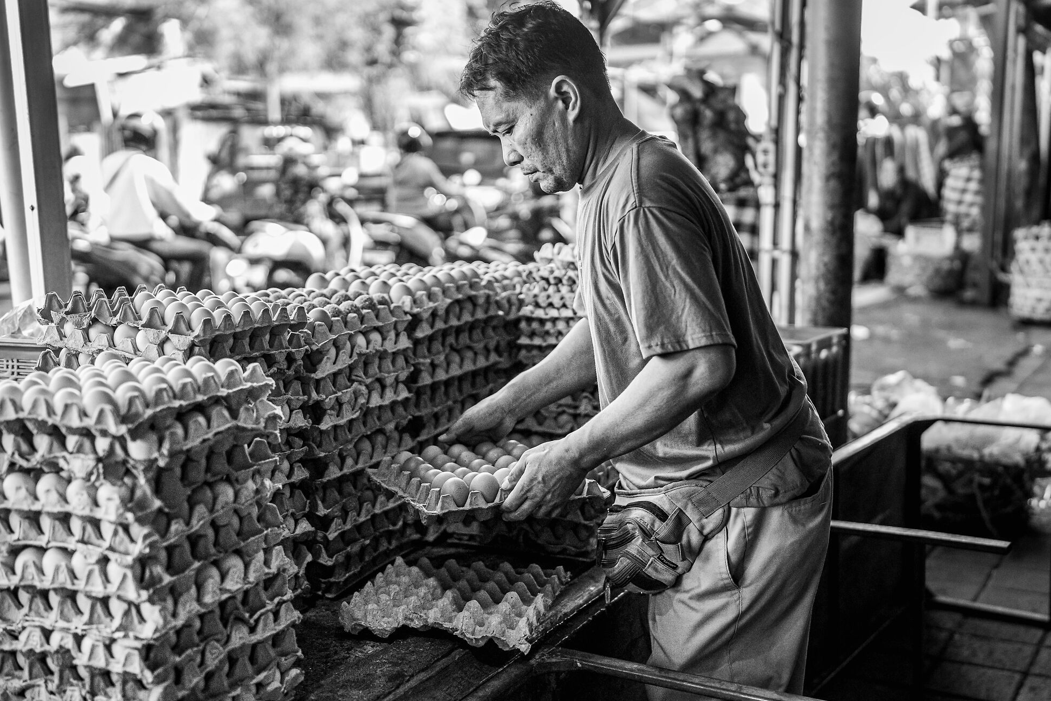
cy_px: 389
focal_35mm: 43
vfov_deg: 31.2
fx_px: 1255
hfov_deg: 45.4
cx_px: 467
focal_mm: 35
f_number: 1.4
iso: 1250
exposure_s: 1/2000
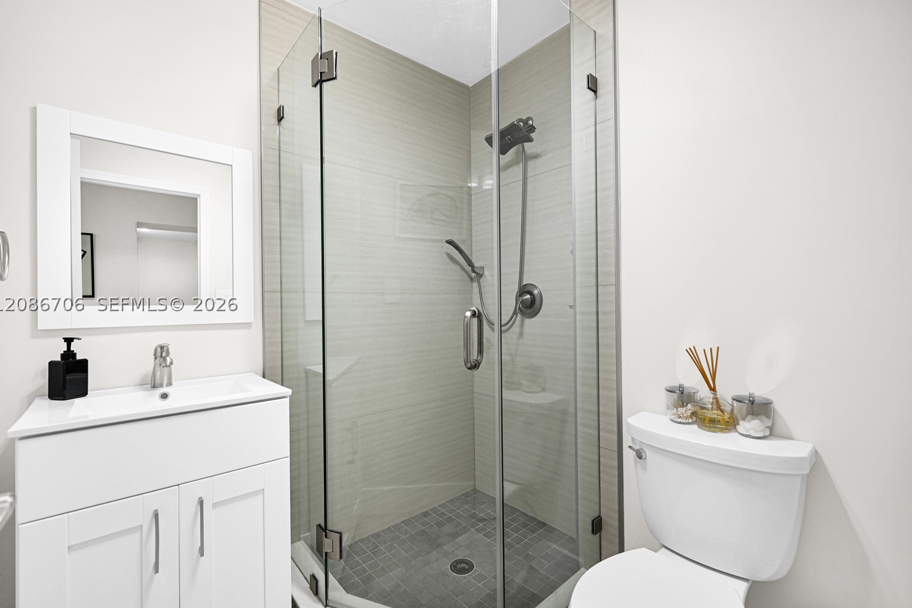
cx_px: 463
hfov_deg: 100.4
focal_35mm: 15
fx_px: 380
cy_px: 303
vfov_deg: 77.3
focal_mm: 14
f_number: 4
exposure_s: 1/30
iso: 100
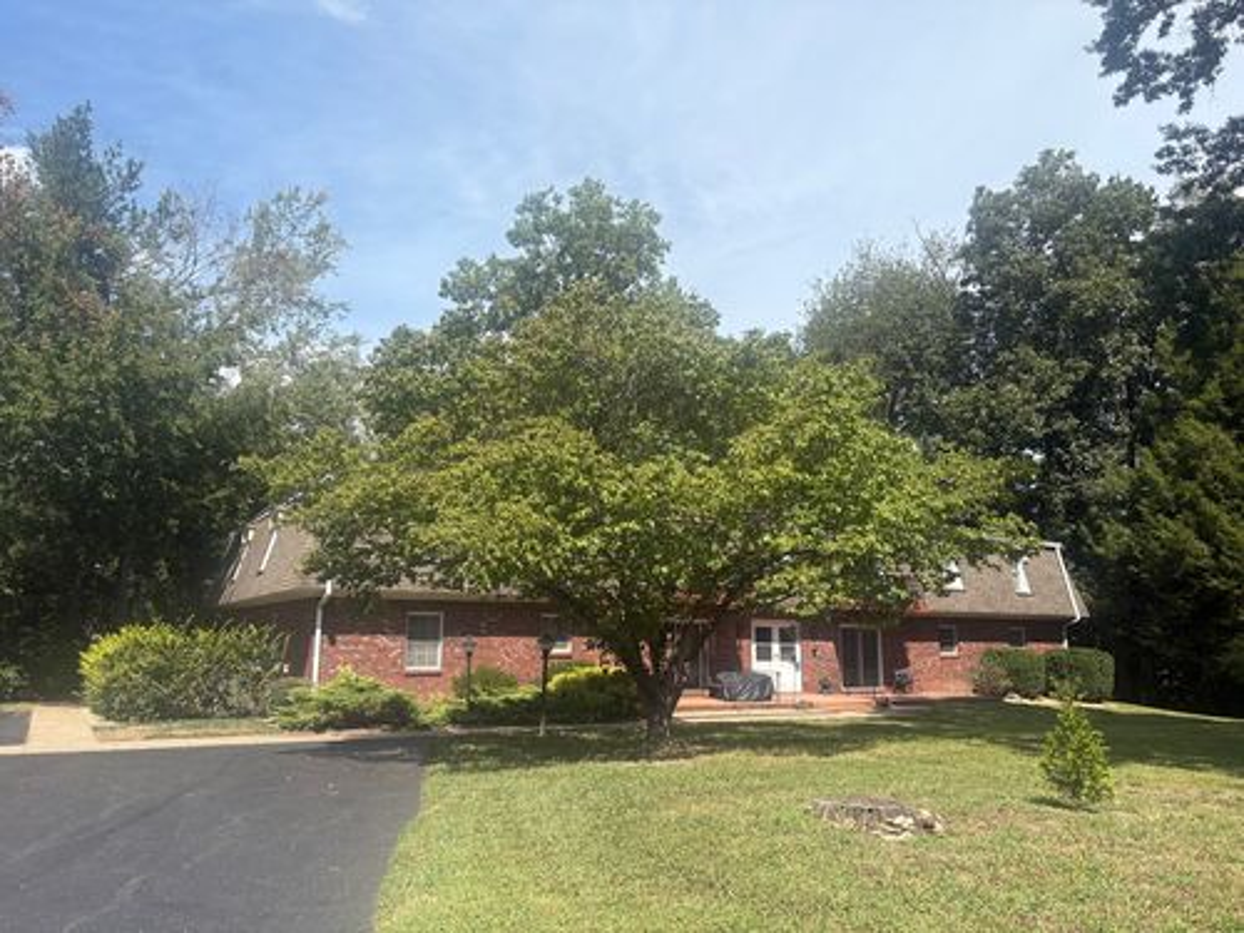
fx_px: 934
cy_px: 466
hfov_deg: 67.3
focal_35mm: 26
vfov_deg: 53.1
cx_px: 622
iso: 50
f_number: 1.6
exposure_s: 1/2747
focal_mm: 5.96
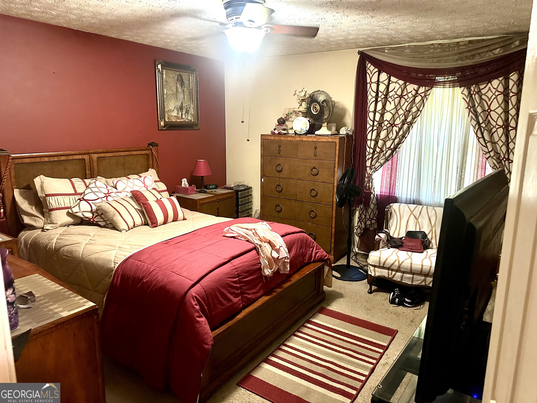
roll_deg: -1.3
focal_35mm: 24
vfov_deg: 56.8
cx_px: 268
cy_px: 202
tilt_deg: -11.0
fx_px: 372
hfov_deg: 71.6
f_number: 1.78
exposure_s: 1/30
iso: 1000
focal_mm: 6.86
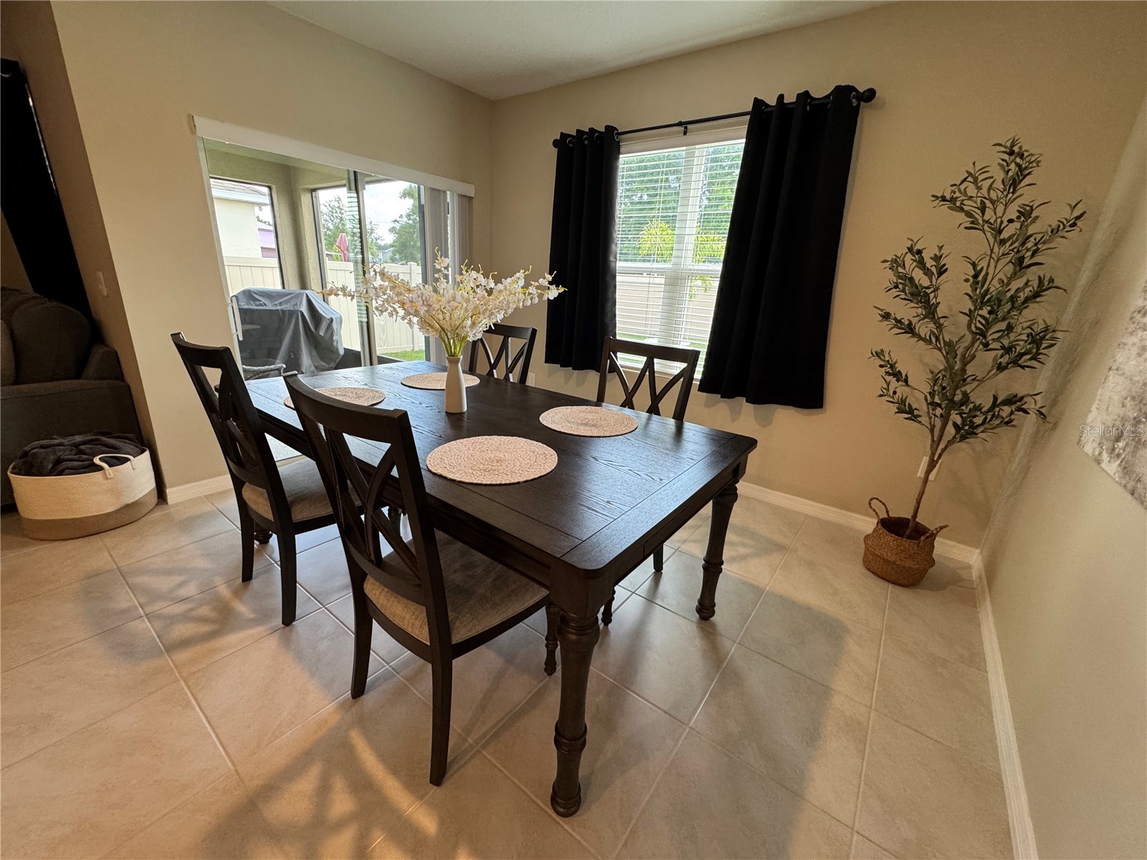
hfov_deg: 102.1
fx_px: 464
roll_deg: -3.1
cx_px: 574
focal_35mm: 14
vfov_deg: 85.7
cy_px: 430
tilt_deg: -18.8
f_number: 2.2
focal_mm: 2.22
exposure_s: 1/120
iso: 250
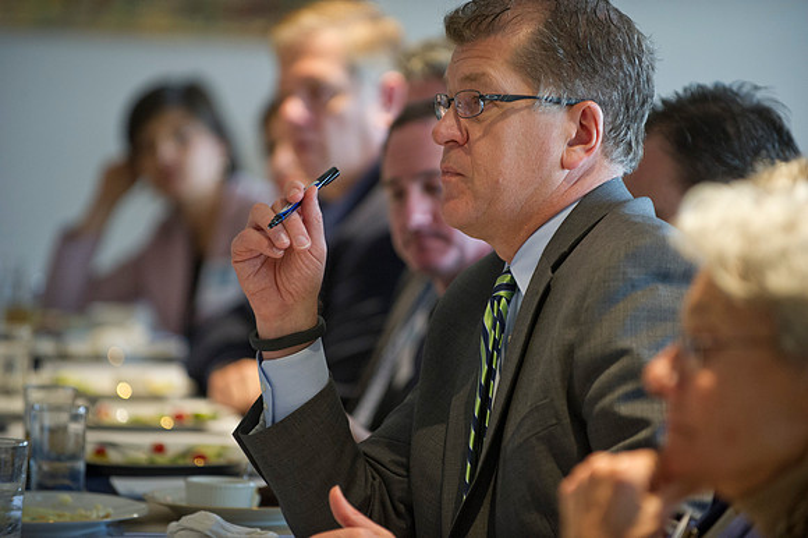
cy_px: 269
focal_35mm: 200
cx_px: 404
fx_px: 4486
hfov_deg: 10.3
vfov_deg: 6.9
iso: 2500
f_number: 2.8
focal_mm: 200
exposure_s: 1/100
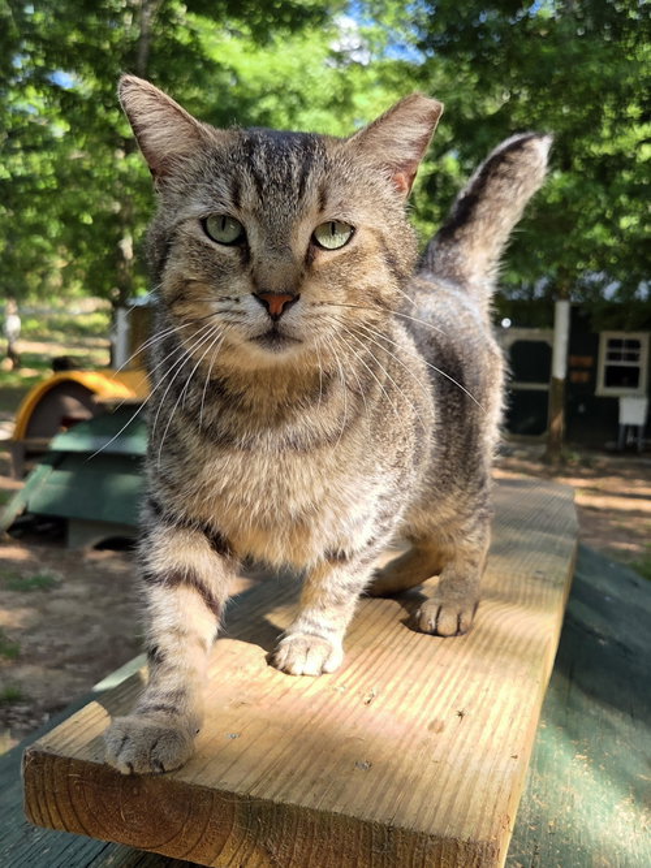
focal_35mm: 23
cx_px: 326
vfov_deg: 73.9
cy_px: 434
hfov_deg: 58.9
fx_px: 577
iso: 80
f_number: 1.8
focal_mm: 5.4
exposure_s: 1/909
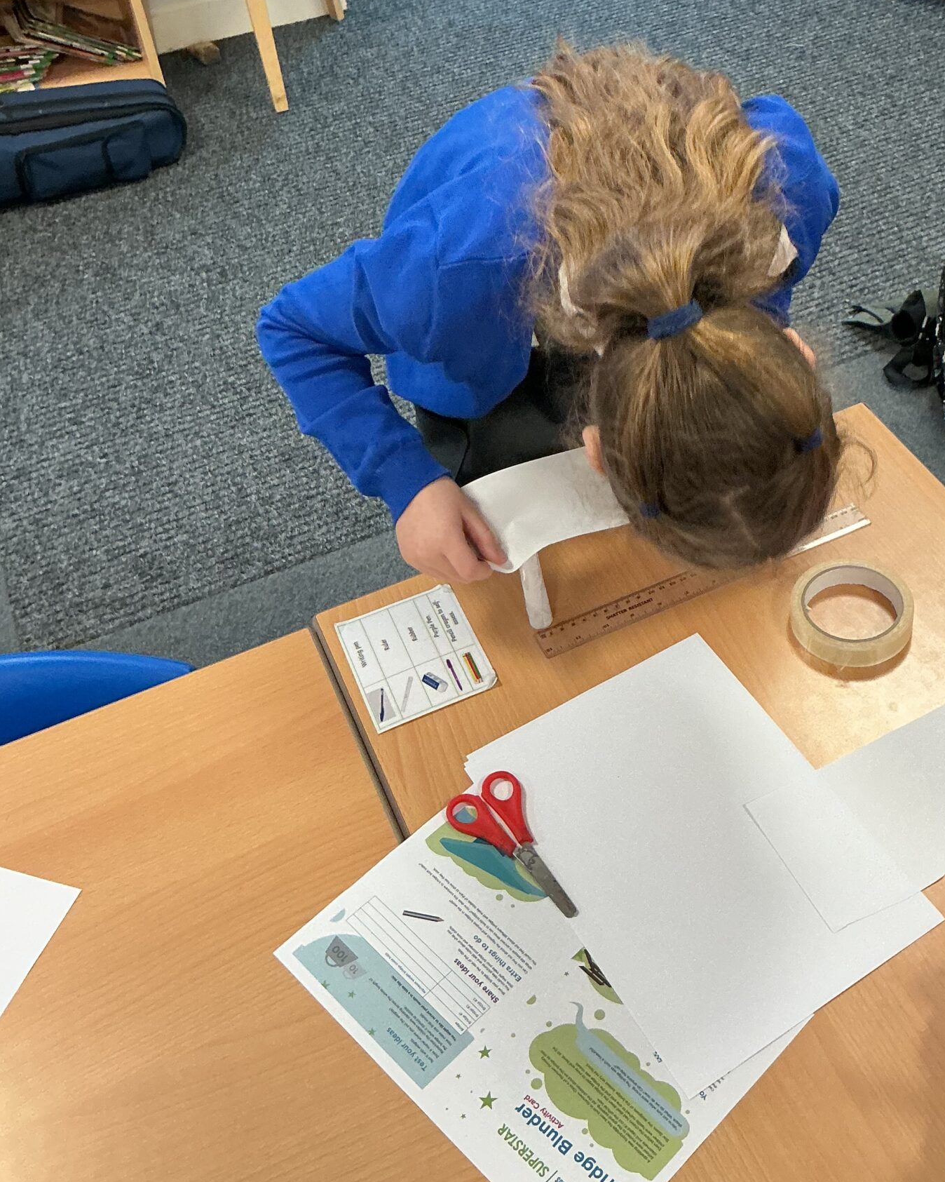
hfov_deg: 34.4
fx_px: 1503
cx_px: 661
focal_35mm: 43
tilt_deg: -40.8
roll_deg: +3.7
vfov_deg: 42.3
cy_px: 387
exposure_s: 1/60
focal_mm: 3
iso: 125
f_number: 1.8
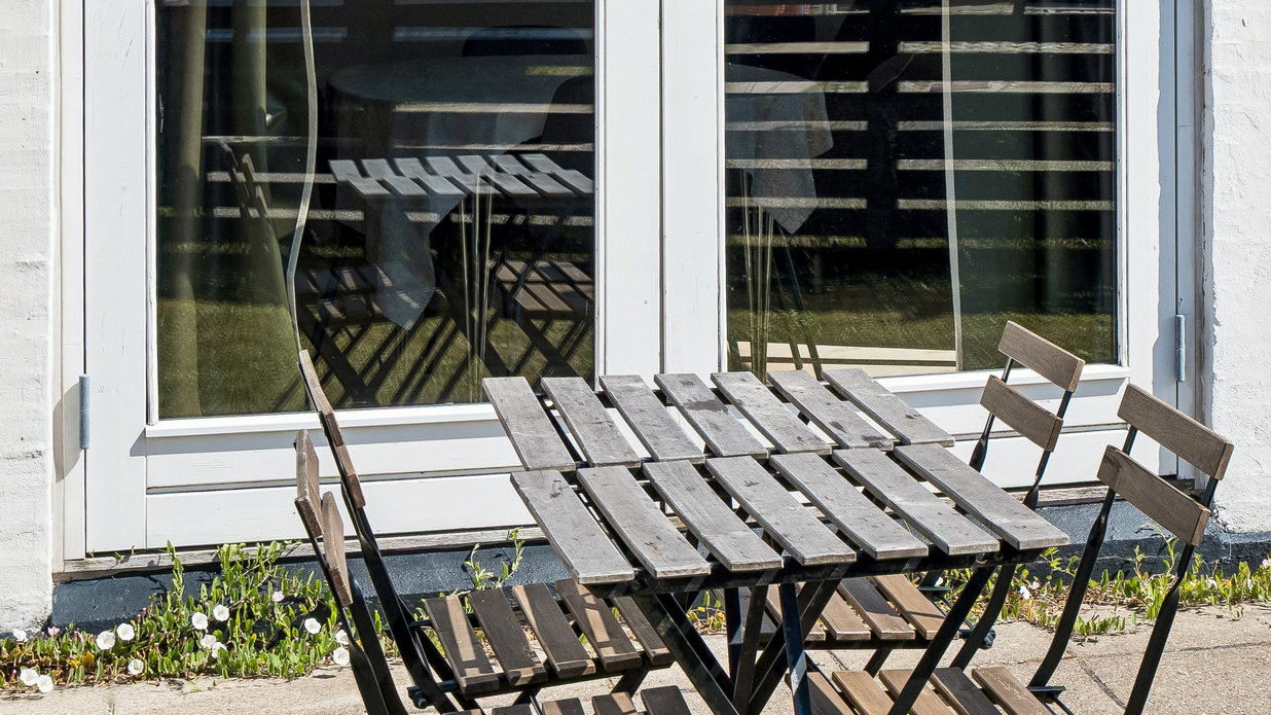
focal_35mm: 89
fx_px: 2999
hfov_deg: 23.3
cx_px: 1130
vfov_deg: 13.3
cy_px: -92
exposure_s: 1/500
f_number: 8
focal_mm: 35
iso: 200
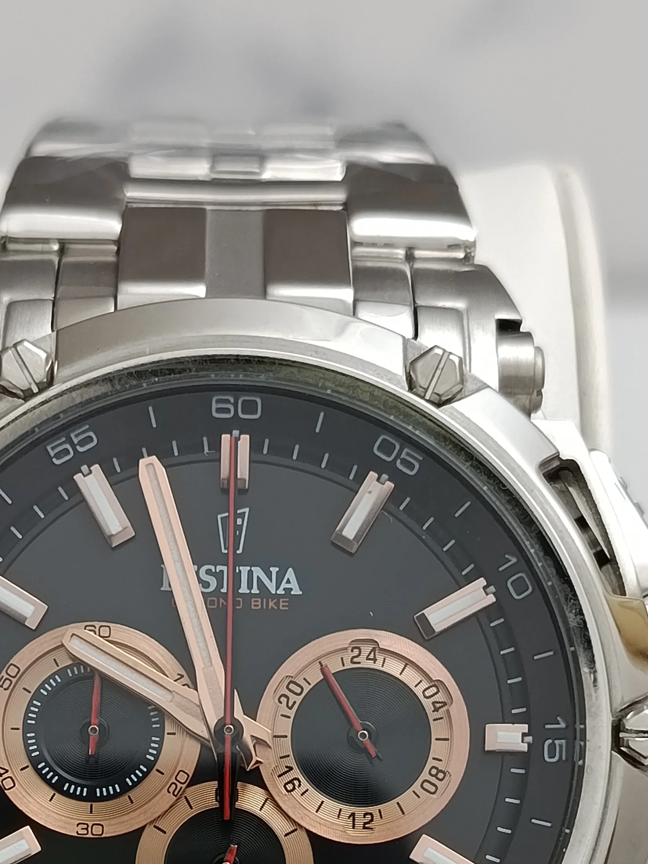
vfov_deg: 22.0
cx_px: 262
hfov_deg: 17.0
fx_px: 2172
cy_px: 770
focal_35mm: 87
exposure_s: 1/100
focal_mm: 5.24
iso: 412
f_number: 1.7
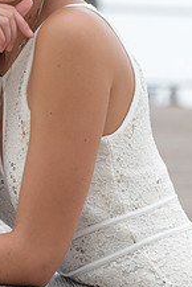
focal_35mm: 501
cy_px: 114
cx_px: 11
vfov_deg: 4.1
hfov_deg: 2.7
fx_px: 4004
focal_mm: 125
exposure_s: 1/200
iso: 200
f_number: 6.3
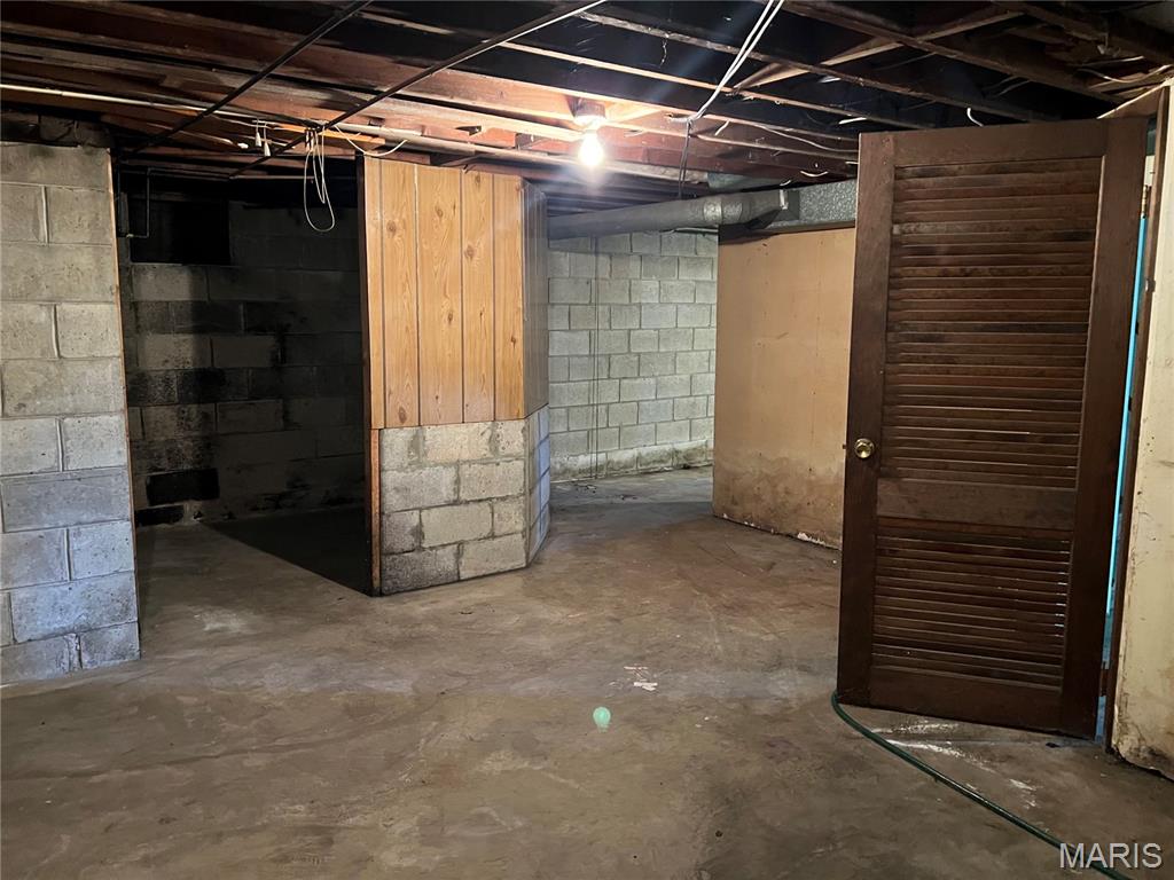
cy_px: 440
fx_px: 882
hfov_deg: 67.3
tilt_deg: -8.2
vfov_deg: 53.1
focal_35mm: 26
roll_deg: -0.7
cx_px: 587
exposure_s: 1/30
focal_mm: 5.7
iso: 500
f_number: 1.5
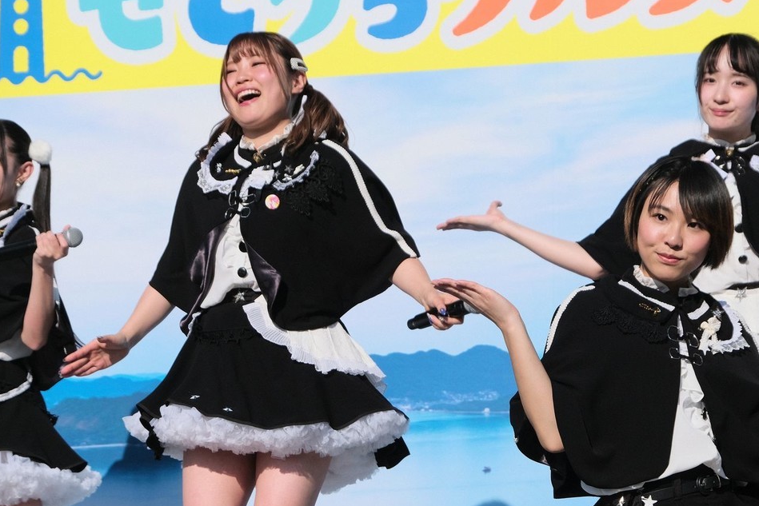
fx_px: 3331
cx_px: 438
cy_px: 300
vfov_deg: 8.7
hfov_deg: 13.0
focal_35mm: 158
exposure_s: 1/3500
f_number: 5.6
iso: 640
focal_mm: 83.3
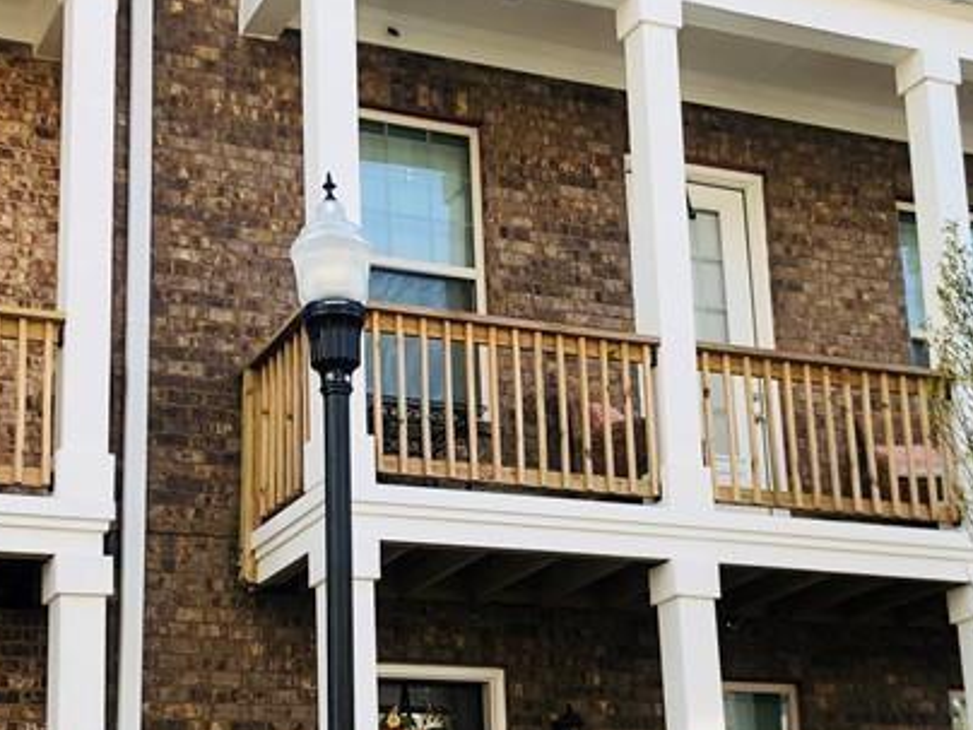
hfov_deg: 27.4
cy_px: 491
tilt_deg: +14.2
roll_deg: +2.6
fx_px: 1996
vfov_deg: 20.6
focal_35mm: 71
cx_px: 503
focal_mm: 4
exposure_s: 1/330
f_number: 1.8
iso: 20
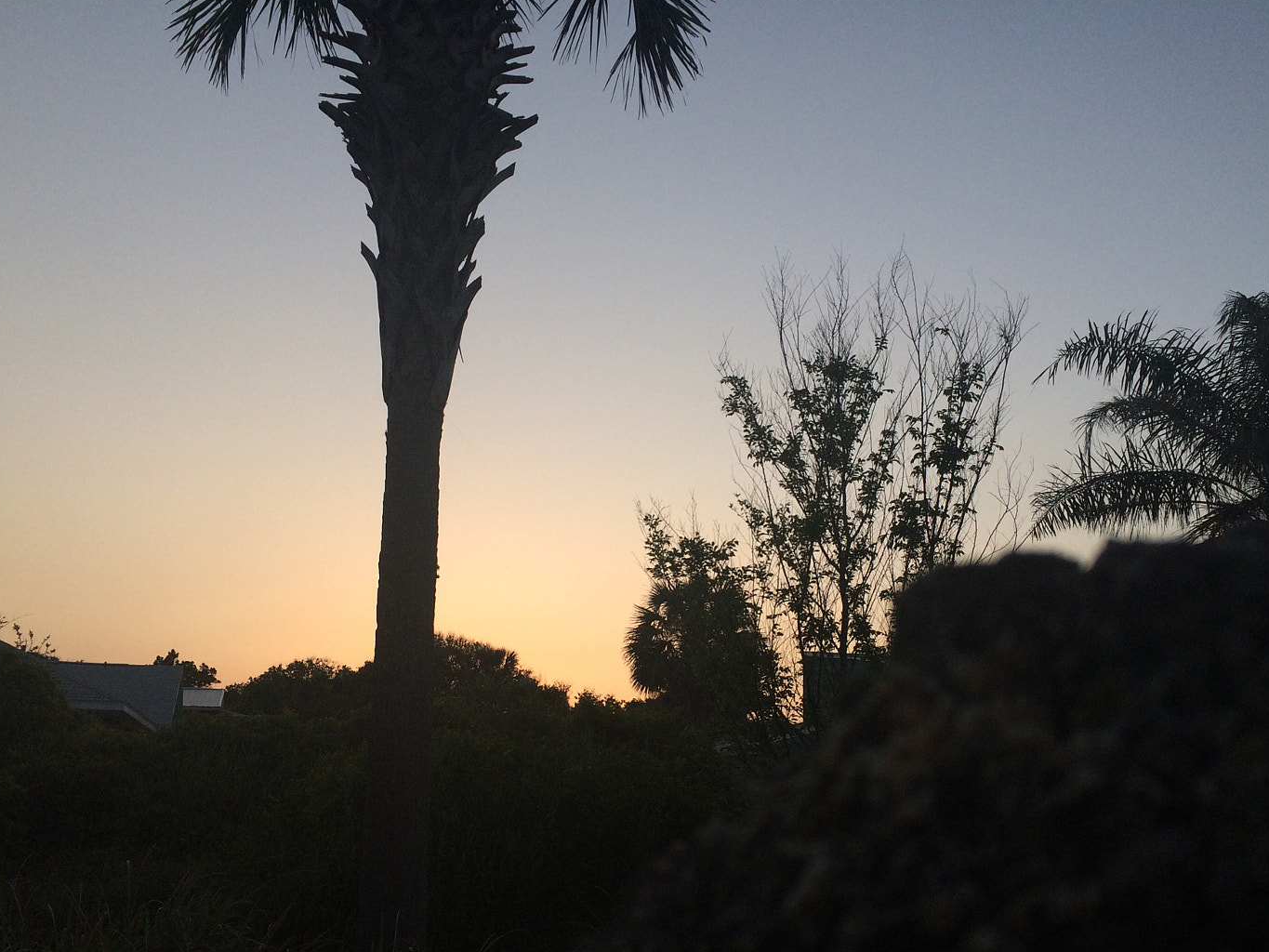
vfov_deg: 41.7
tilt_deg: +11.3
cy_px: 551
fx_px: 1247
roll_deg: +0.0
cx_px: 684
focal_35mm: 34
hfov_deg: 53.9
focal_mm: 4.15
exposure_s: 1/360
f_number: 2.2
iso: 32
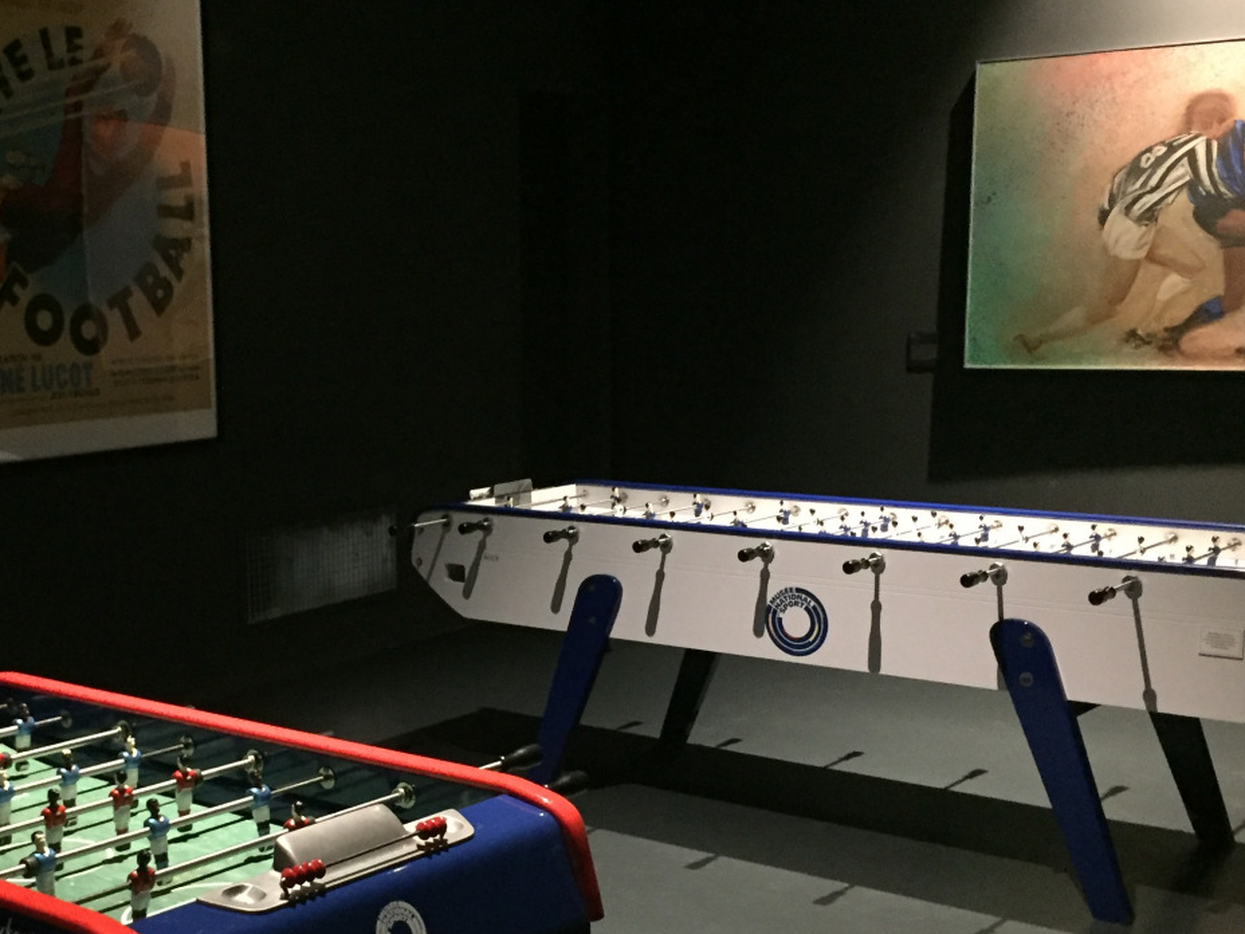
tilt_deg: -8.8
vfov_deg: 29.0
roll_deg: +0.7
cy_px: 584
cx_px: 407
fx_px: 1798
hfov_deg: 37.7
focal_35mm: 50
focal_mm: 4.15
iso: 400
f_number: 2.2
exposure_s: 1/17
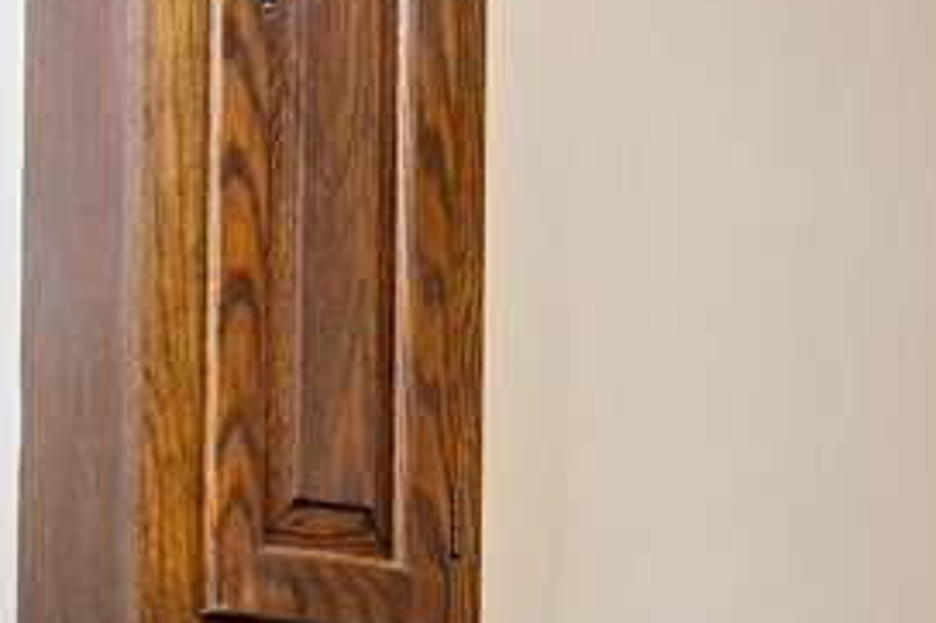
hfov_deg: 33.2
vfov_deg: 21.8
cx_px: 41
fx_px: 1455
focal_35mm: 56
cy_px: 807
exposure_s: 1/10
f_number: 5.6
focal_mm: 14
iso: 200
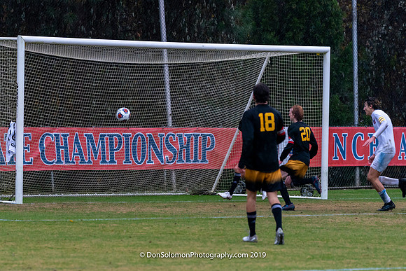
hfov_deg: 6.4
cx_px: 151
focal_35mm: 324
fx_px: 3656
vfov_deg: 4.2
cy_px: 157
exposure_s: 1/1000
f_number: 5.6
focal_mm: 247
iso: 3200
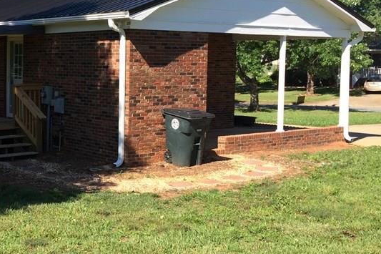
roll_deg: -0.6
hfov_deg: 33.1
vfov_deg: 23.3
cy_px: 94
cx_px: 55
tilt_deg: -6.3
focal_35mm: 58
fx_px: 614
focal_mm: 4.15
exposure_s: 1/1140
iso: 32
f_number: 2.2
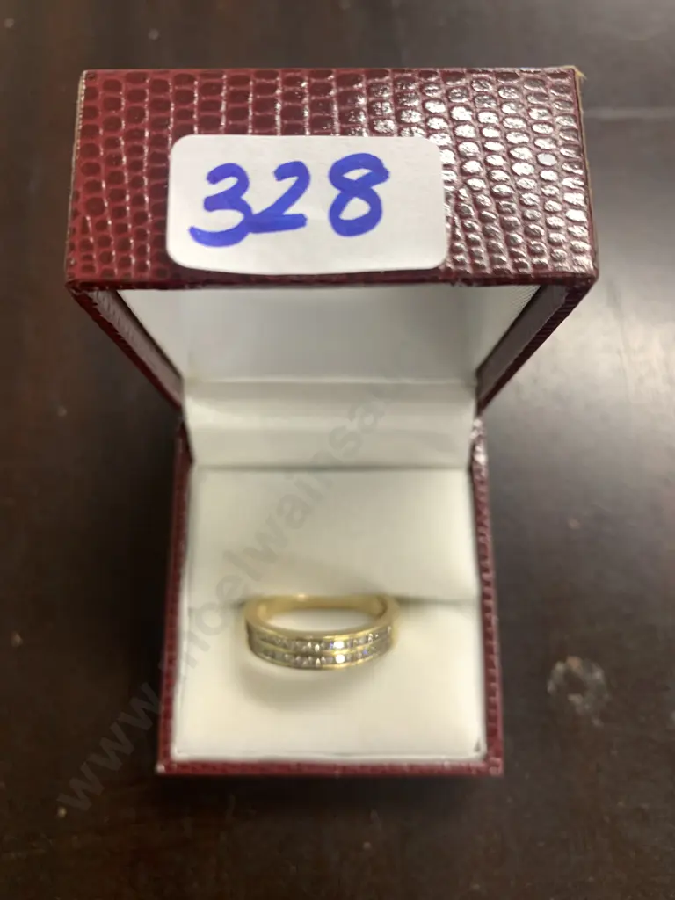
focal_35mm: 26
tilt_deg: -73.7
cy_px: 450
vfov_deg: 67.3
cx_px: 338
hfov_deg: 53.1
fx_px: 676
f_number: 1.8
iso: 80
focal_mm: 4.25
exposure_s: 1/50
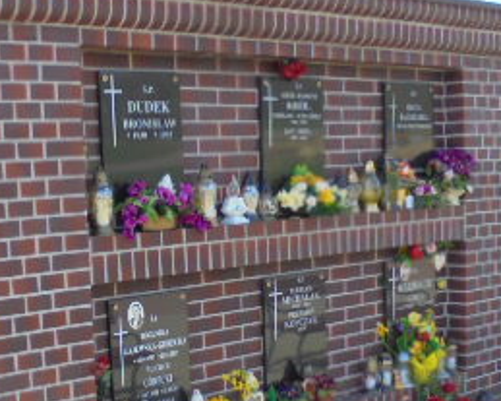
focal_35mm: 70
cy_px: 298
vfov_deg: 21.7
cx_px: 130
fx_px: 1038
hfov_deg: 26.8
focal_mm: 5.3
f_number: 3.7
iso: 100
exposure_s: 1/400
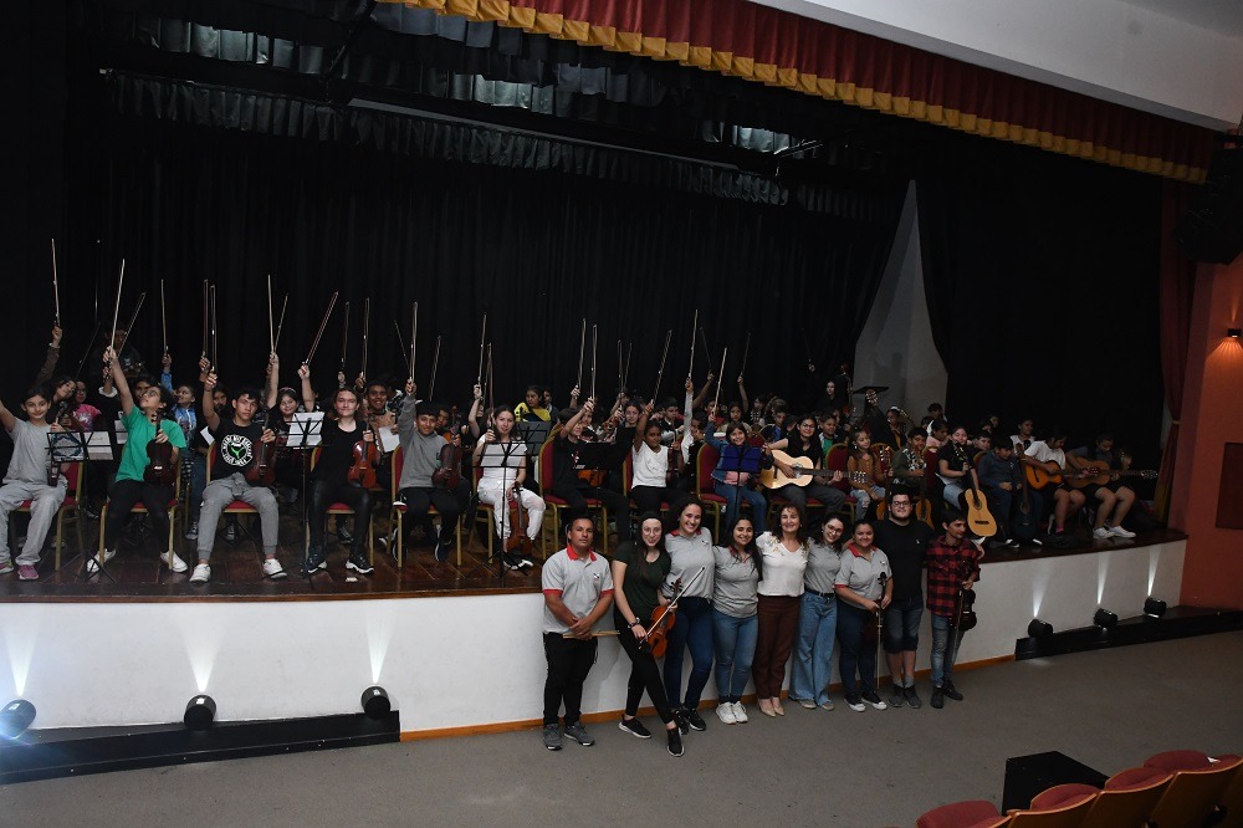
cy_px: 414
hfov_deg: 71.5
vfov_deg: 51.3
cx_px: 622
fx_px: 863
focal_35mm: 25
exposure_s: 1/60
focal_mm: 17
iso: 3200
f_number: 9
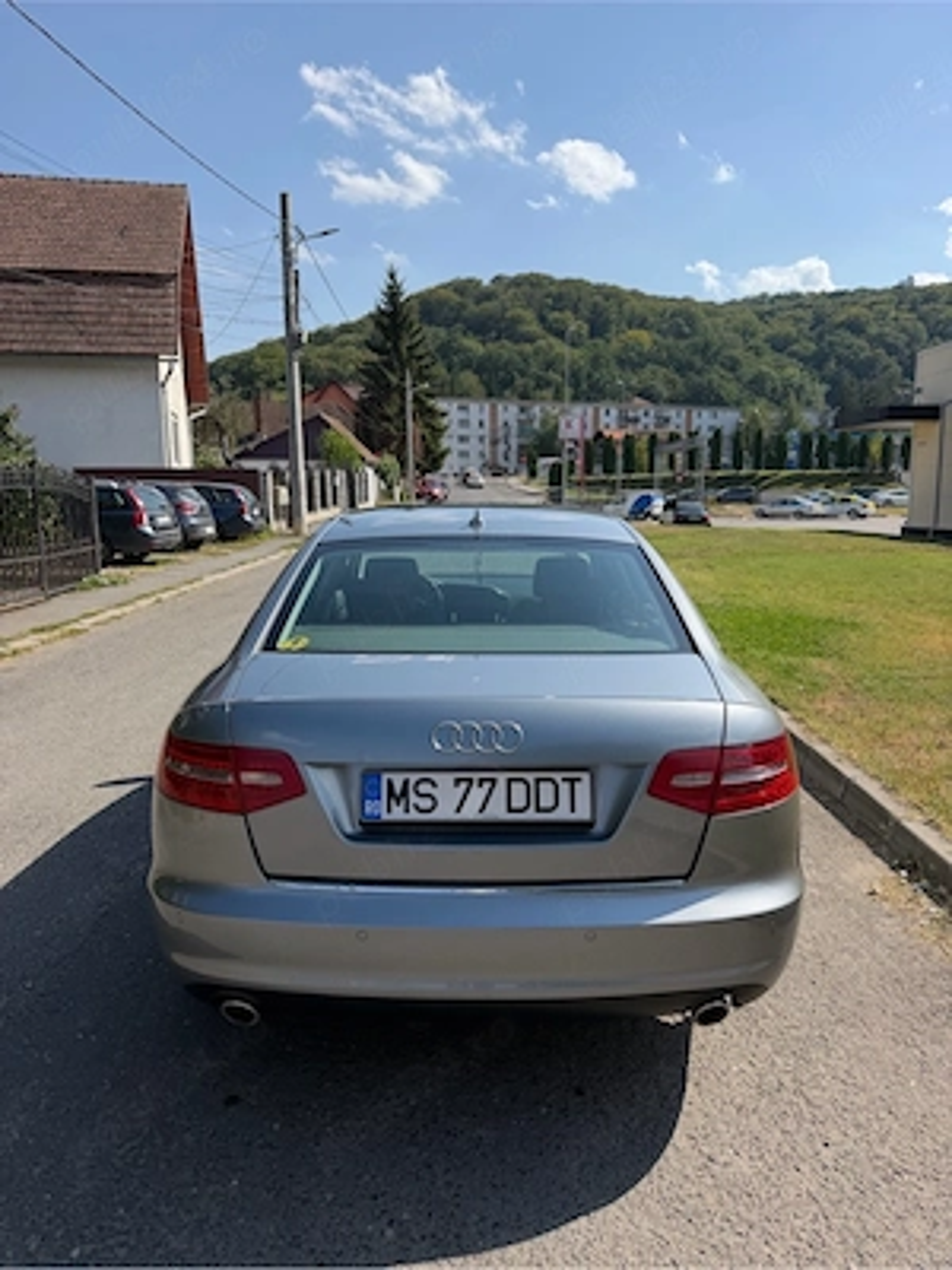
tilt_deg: -9.0
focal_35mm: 24
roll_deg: +0.3
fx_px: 880
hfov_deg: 56.8
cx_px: 476
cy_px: 635
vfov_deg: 71.6
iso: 125
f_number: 1.78
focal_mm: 6.76
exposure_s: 1/4975
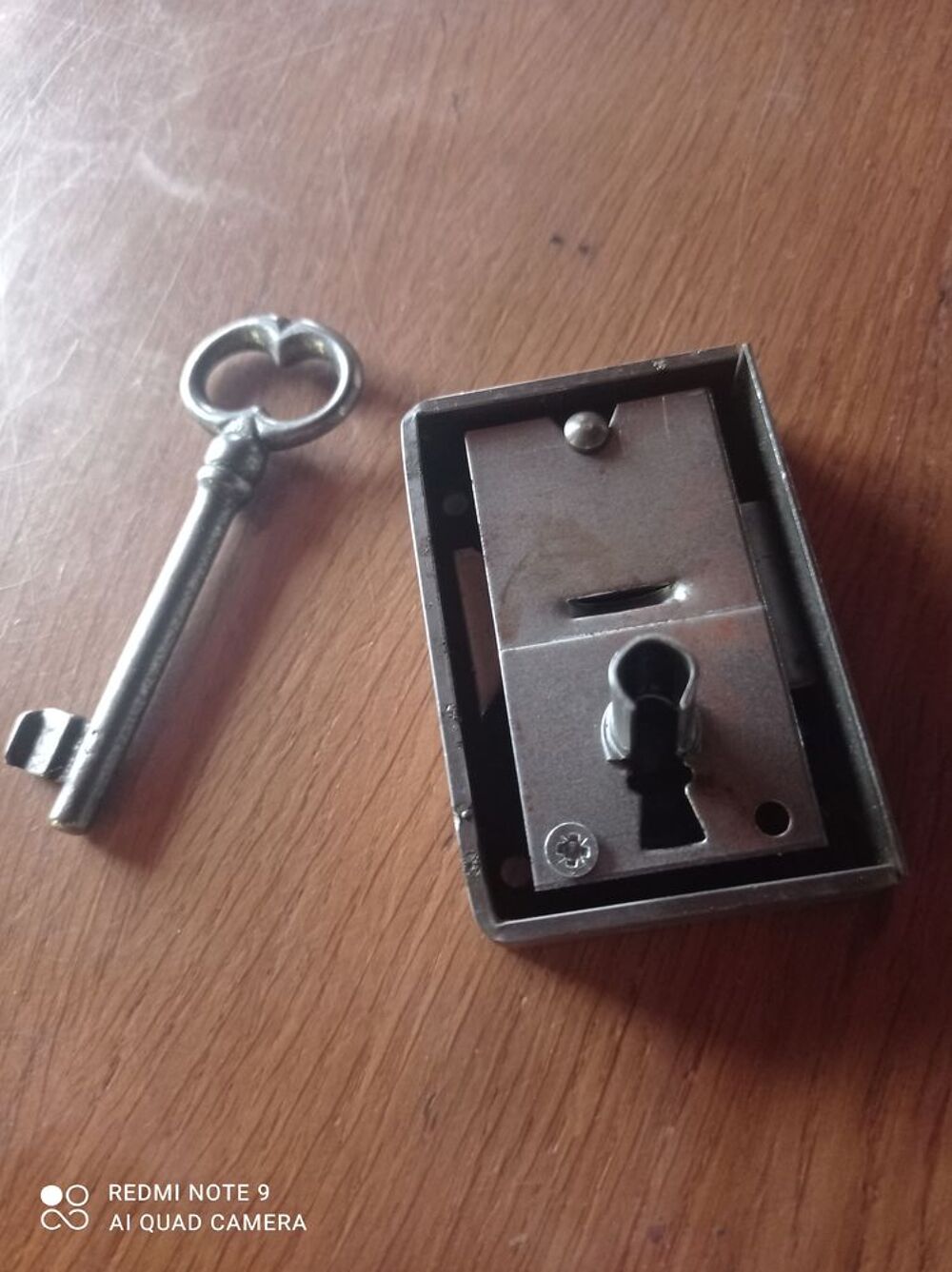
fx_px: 1029
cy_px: 636
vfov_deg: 63.5
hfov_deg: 49.7
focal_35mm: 28
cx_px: 476
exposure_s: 1/25
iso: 861
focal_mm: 4.74
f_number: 1.79
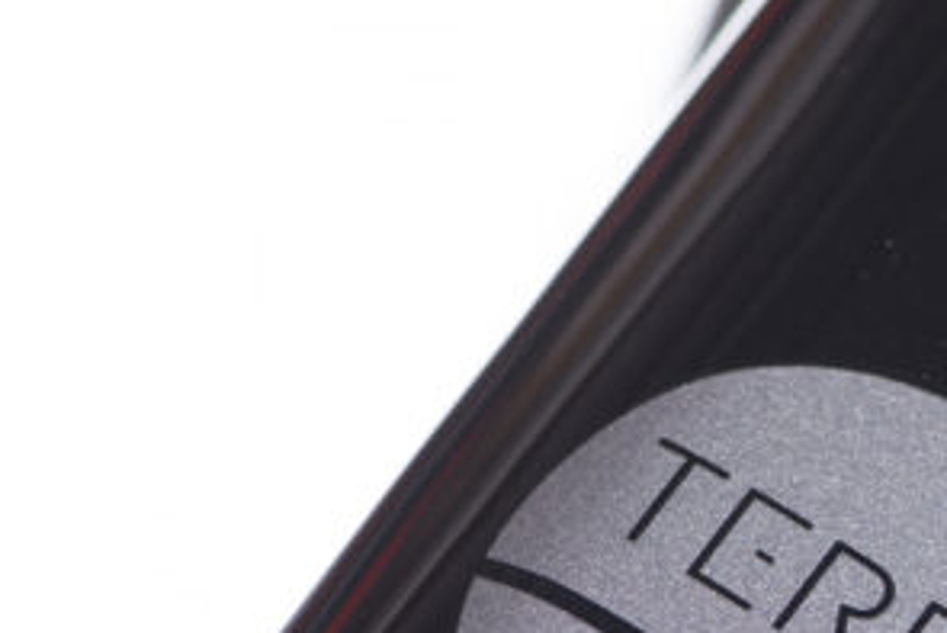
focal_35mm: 364
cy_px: 709
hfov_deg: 5.6
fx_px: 9579
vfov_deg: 3.8
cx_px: 998
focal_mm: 105
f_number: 7.1
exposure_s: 1/125
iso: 100
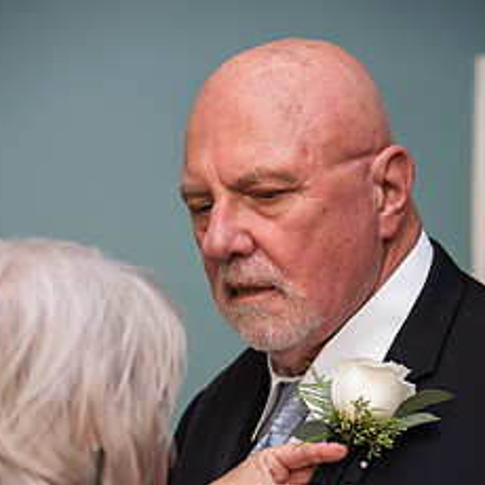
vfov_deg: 10.5
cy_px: 420
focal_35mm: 166
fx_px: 2631
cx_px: 251
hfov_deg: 10.5
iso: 400
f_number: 4
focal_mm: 100
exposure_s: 1/160
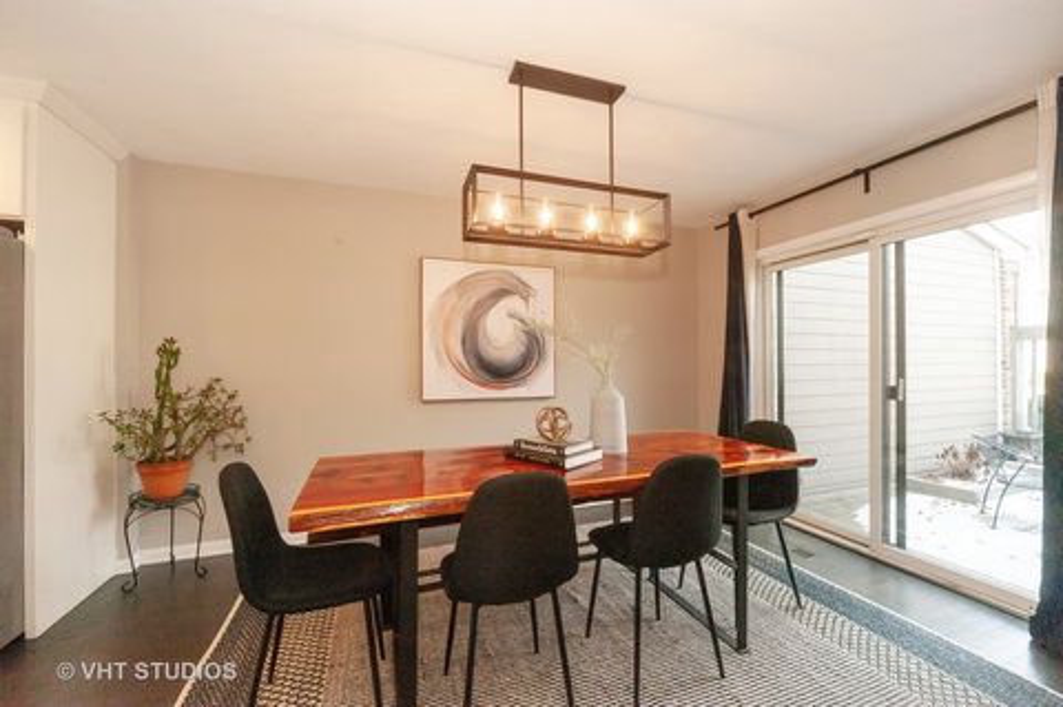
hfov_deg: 100.4
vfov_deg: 77.2
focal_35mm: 15
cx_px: 532
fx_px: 442
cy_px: 354
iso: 200
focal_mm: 15
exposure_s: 1/60
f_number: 8
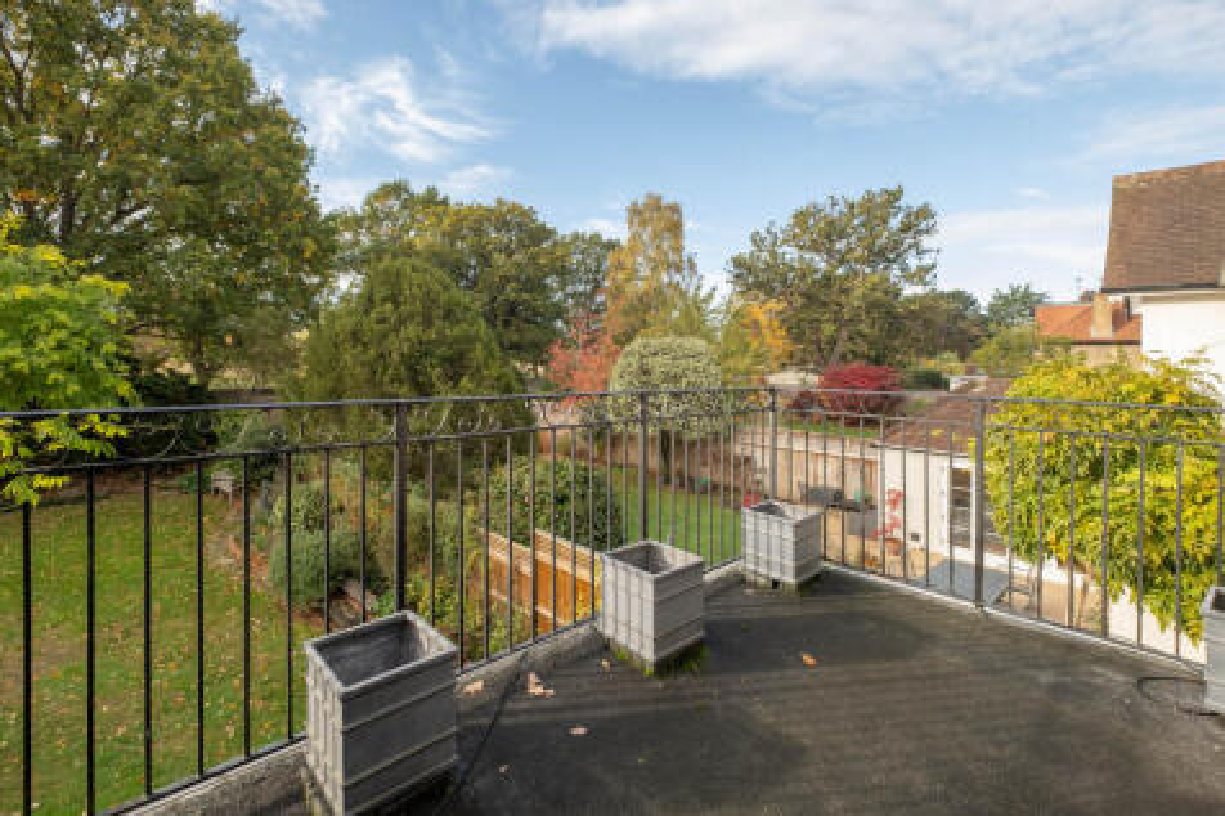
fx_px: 510
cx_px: 612
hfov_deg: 100.4
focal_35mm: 15
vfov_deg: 77.3
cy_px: 408
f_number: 5.6
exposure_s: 1/250
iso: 400
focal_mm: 10
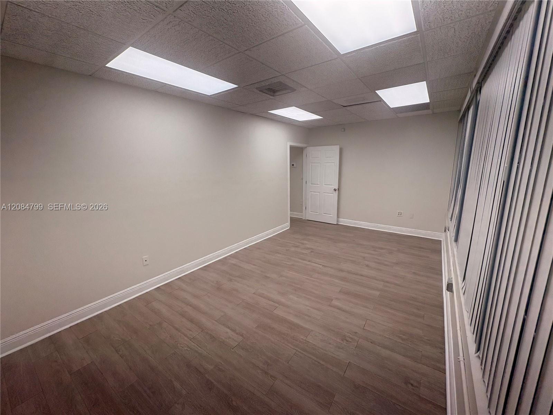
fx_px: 224
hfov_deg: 102.1
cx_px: 276
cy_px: 208
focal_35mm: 14
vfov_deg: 85.7
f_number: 2.2
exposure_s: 1/120
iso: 40
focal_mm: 2.22
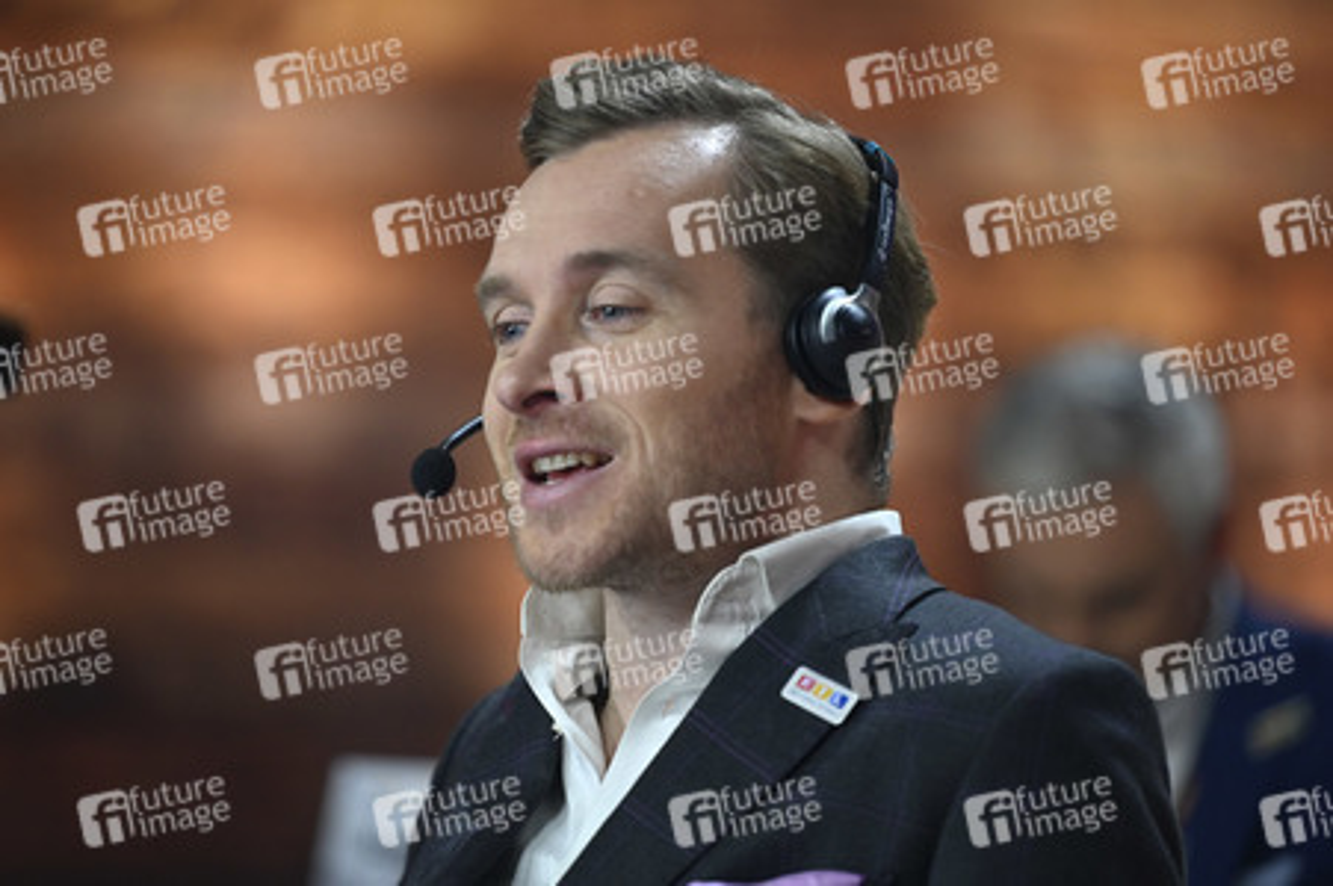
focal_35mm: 180
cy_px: 443
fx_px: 6660
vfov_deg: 7.6
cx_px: 666
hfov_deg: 11.4
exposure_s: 1/640
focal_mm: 180
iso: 1600
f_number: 2.8
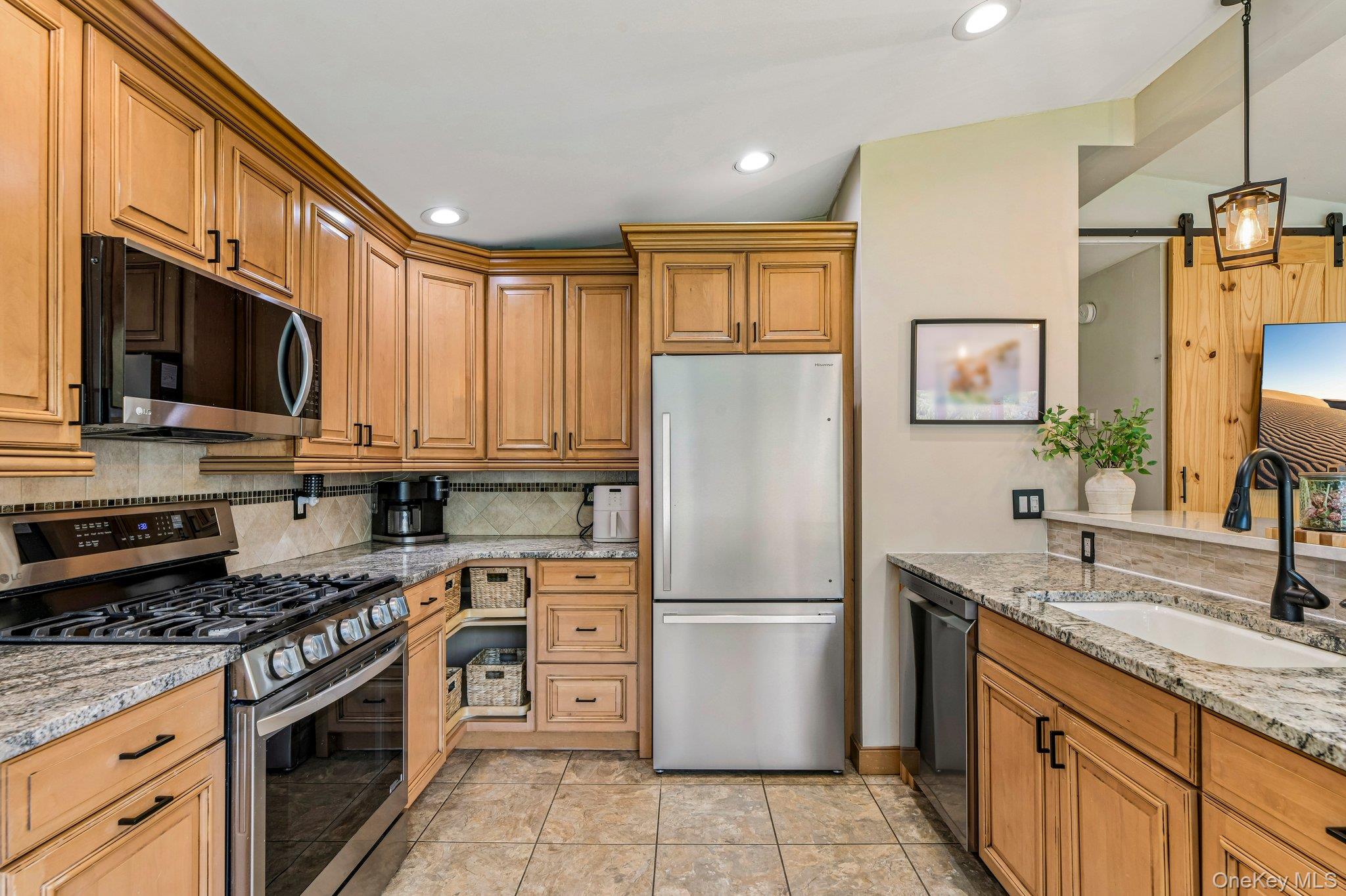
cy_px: 448
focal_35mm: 17
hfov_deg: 93.3
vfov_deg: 70.4
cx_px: 673
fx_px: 636
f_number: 9
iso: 200
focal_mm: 17
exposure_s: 1/5
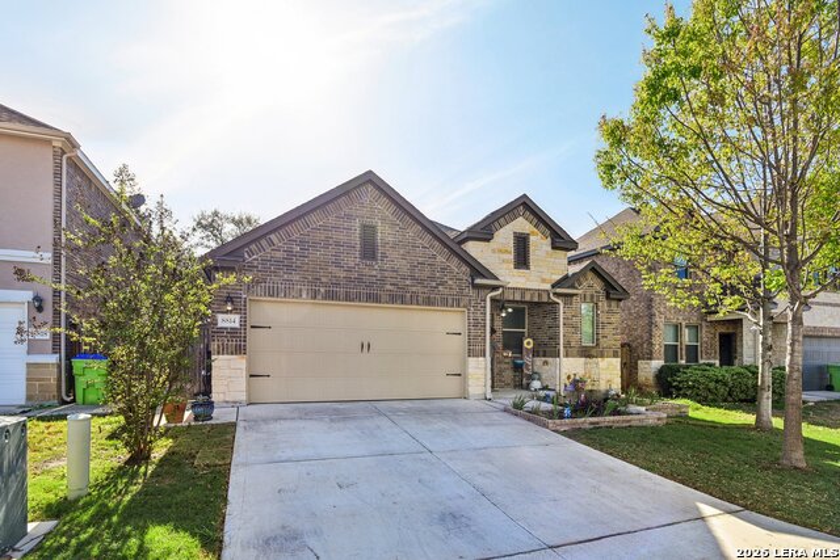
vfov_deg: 73.8
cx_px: 420
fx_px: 373
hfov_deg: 96.7
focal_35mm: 16
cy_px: 280
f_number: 8
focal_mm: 16
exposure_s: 1/250
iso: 400
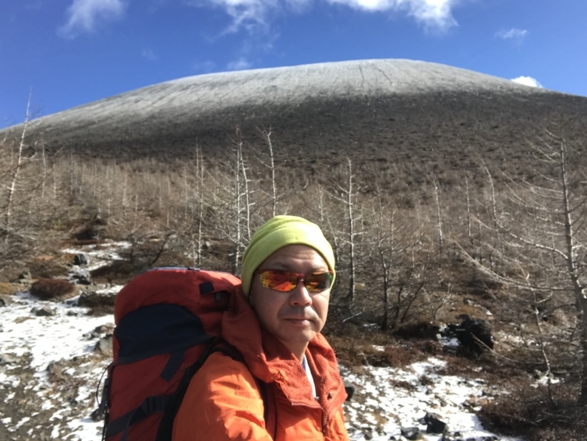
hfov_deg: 53.9
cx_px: 294
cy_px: 208
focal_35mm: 34
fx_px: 577
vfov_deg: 41.8
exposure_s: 1/653
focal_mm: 2.87
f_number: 2.2
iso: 25
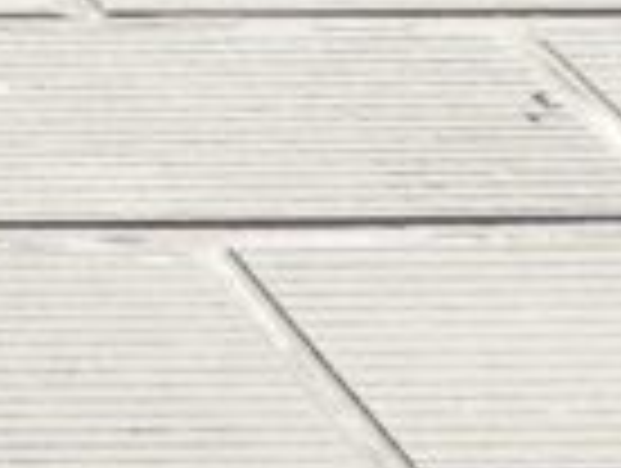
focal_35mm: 244
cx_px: -1143
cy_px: -954
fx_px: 4385
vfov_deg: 5.7
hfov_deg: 7.3
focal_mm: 5.9
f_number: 3.6
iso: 100
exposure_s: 1/640
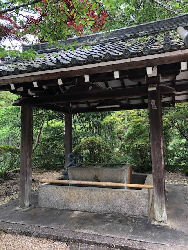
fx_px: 203
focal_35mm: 28
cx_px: 94
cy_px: 125
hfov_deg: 49.7
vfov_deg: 63.4
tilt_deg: +2.7
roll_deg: +3.9
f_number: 1.8
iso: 50
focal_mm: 3.99
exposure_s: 1/120
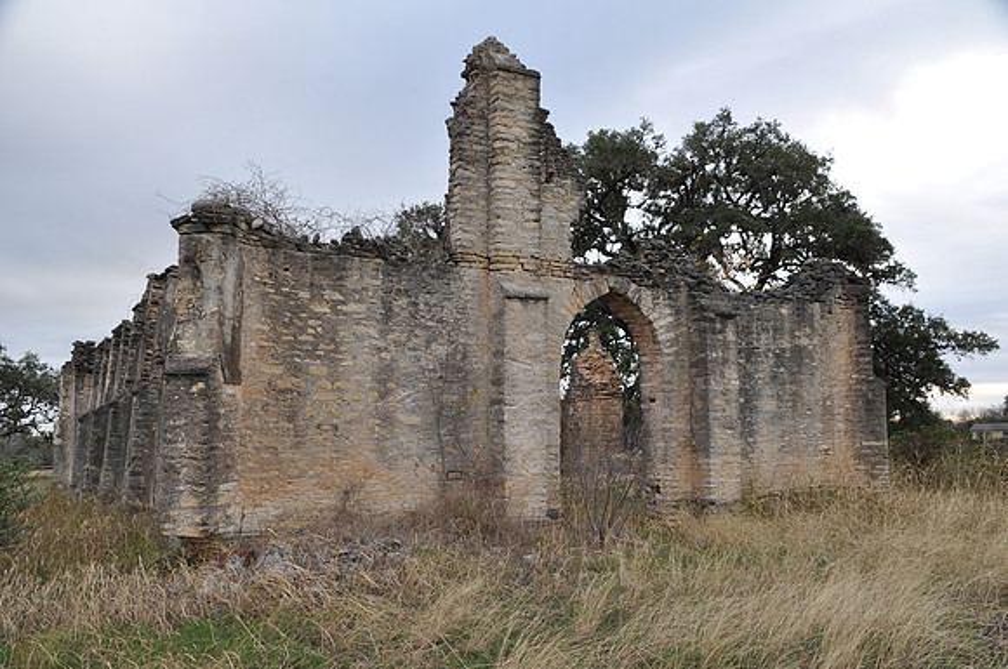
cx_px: 504
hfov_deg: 62.0
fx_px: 839
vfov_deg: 43.5
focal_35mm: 30
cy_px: 334
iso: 200
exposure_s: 1/50
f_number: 7.1
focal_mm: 20
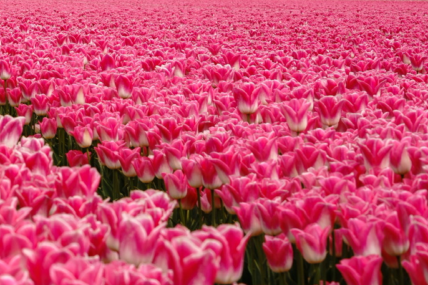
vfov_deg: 8.1
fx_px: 1997
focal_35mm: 168
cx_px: -255
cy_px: -14
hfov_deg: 11.6
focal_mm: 50
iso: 100
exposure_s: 1/400
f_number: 7.1
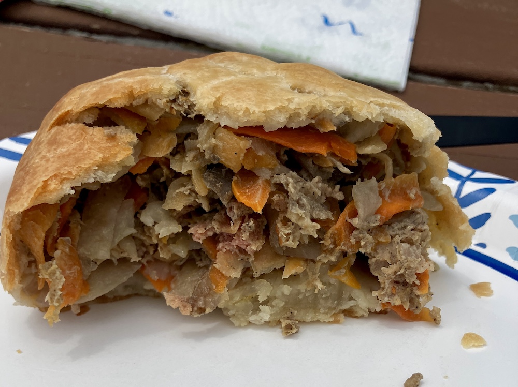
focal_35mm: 28
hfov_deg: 63.5
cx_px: 259
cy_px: 194
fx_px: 419
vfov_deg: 49.7
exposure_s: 1/4049
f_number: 1.8
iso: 32
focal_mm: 3.99
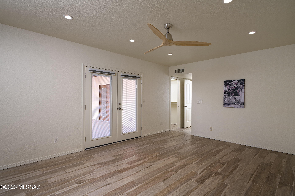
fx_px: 139
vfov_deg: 70.4
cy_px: 98
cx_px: 148
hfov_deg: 93.3
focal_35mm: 17
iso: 200
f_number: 7.1
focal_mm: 17
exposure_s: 1/25
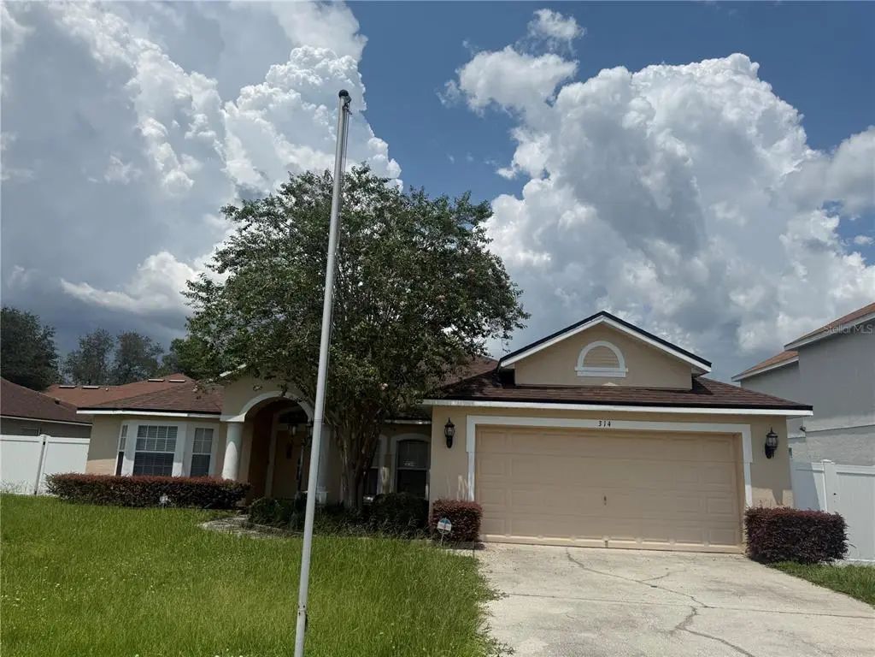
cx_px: 438
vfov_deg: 56.8
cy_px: 328
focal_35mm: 24
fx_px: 607
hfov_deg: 71.6
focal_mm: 6.76
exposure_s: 1/10309
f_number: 1.78
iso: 80
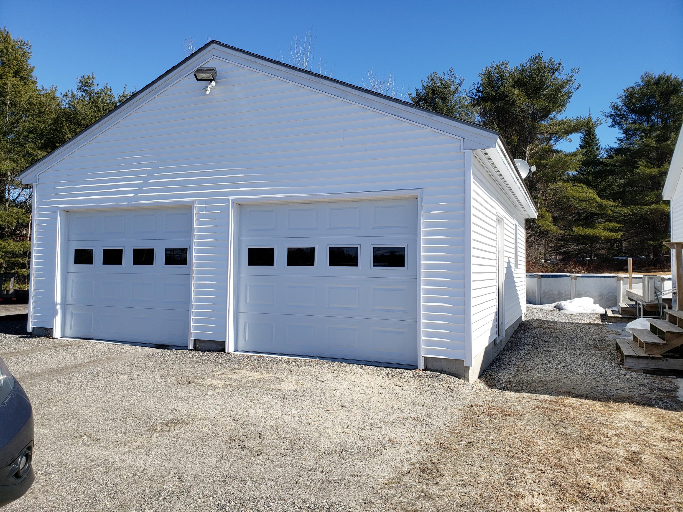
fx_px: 513
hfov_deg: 67.3
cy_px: 256
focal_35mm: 26
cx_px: 342
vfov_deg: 53.1
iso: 50
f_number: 2.4
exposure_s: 1/1176
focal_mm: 4.3
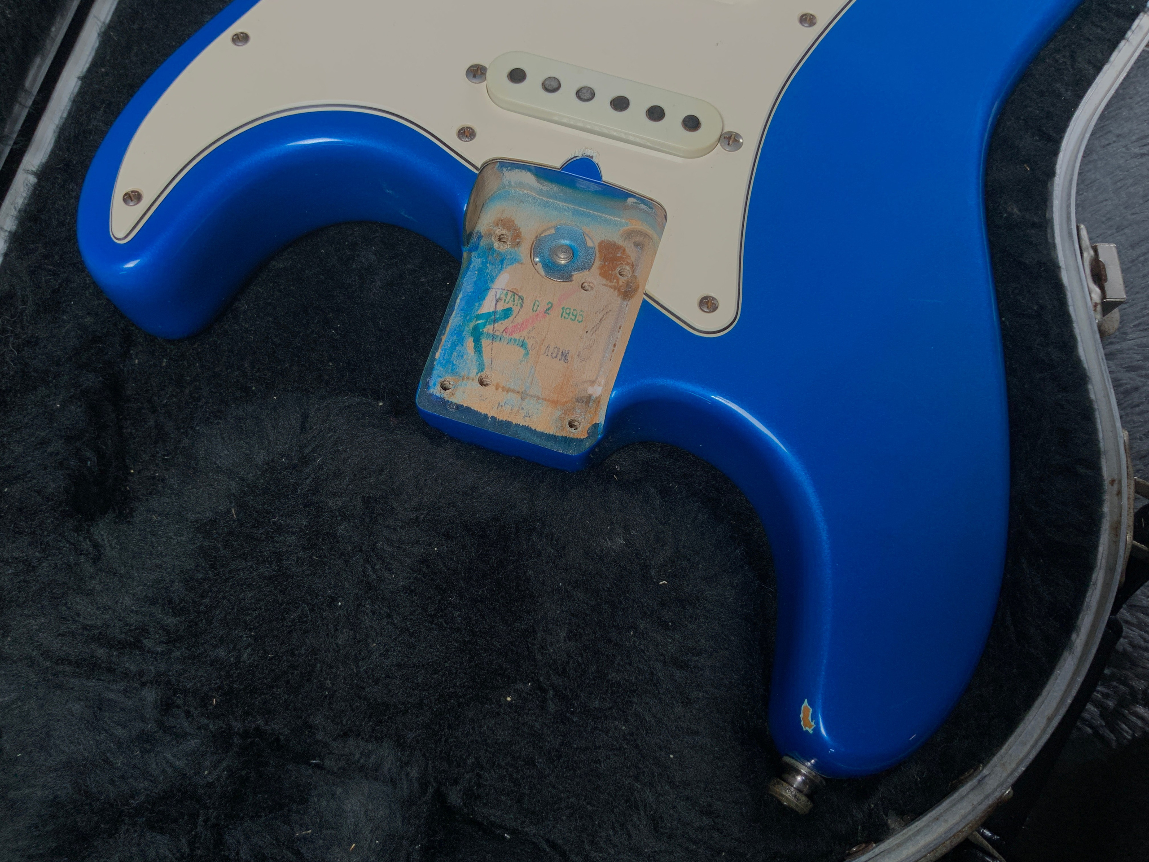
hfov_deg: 61.7
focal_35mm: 29
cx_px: 574
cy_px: 431
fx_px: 963
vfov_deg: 48.2
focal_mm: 3
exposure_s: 1/156
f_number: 1.8
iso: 25
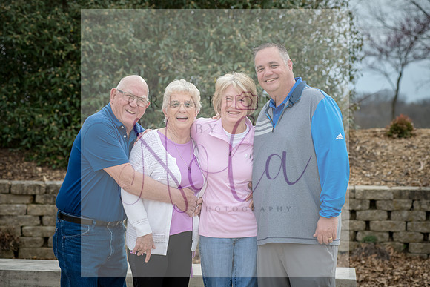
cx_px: 215
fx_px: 1195
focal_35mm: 100
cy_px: 144
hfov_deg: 20.4
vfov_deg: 13.7
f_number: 5.6
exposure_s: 1/640
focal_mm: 100
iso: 400
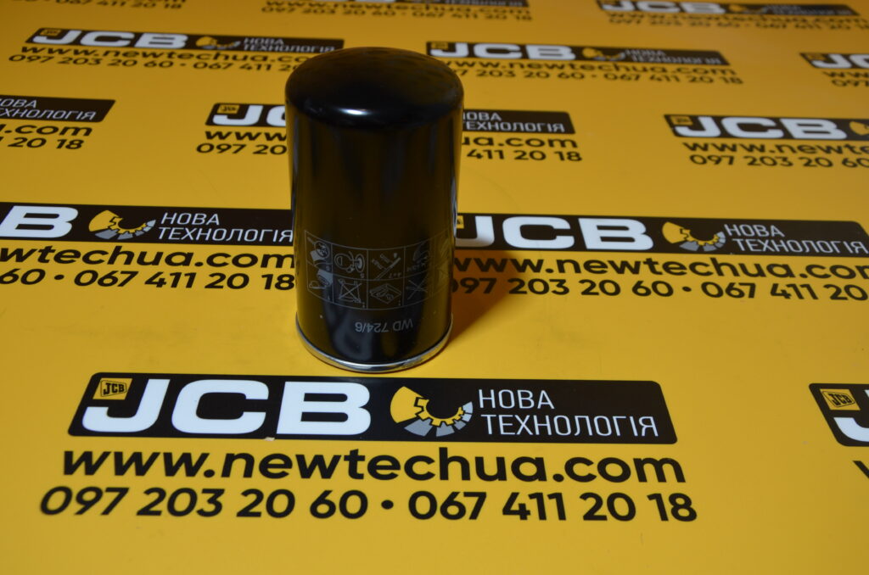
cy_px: 288
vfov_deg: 35.3
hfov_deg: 51.4
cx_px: 434
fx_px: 903
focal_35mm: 38
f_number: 5.6
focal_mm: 25
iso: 320
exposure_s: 1/60
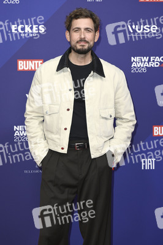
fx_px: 476
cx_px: 82
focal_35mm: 70
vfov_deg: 28.9
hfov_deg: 19.4
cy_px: 122
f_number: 5.6
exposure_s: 1/250
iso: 500
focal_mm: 70
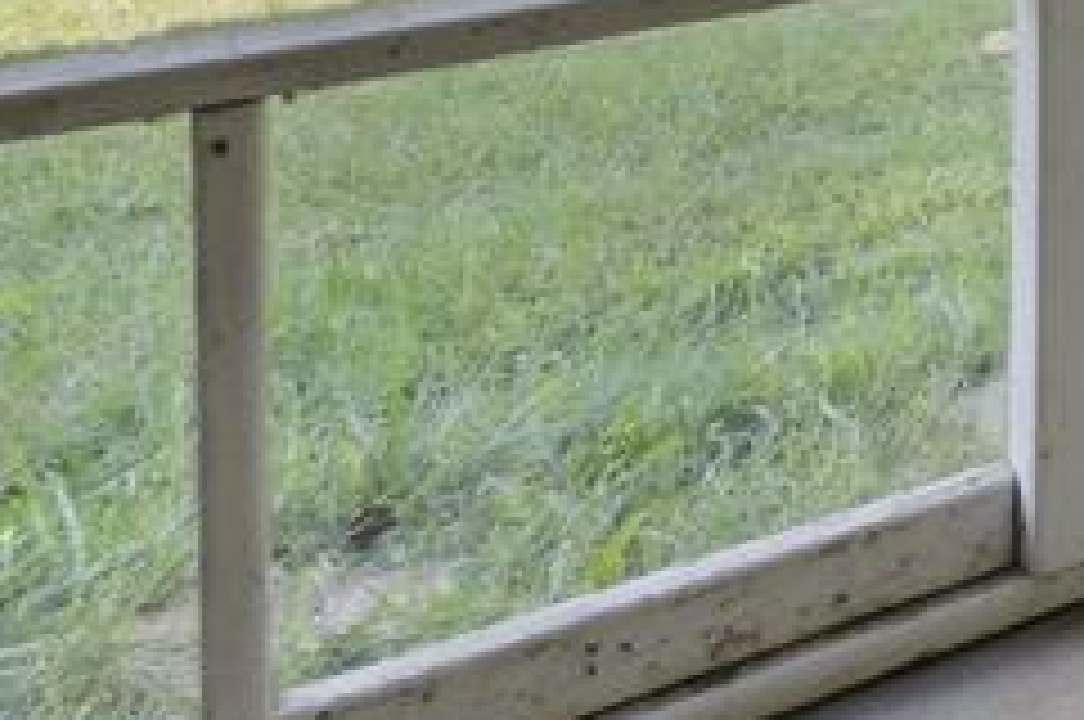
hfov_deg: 18.3
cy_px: -634
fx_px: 2045
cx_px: 2222
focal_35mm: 68
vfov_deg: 16.3
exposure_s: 1/80
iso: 400
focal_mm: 16
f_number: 8
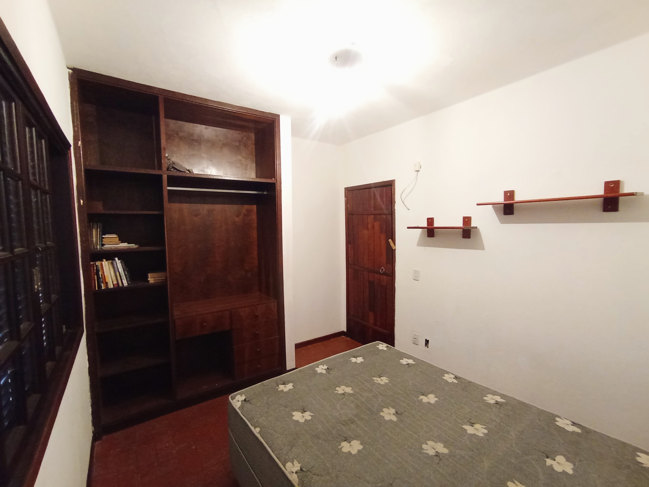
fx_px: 300
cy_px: 244
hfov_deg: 94.5
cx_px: 324
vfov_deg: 78.1
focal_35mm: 16
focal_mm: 1.65
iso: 503
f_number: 2.2
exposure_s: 1/30
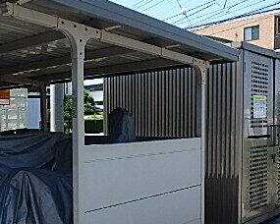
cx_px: 78
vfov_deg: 32.3
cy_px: 161
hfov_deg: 39.5
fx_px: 381
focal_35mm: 46
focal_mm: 3.7
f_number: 3.5
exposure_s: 1/640
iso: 125
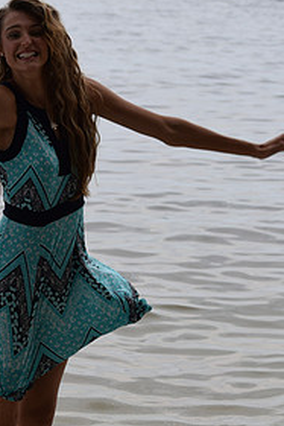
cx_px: 55
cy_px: 298
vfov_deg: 12.0
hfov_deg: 8.0
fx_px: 2021
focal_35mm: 171
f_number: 5
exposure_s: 1/1250
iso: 400
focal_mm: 55
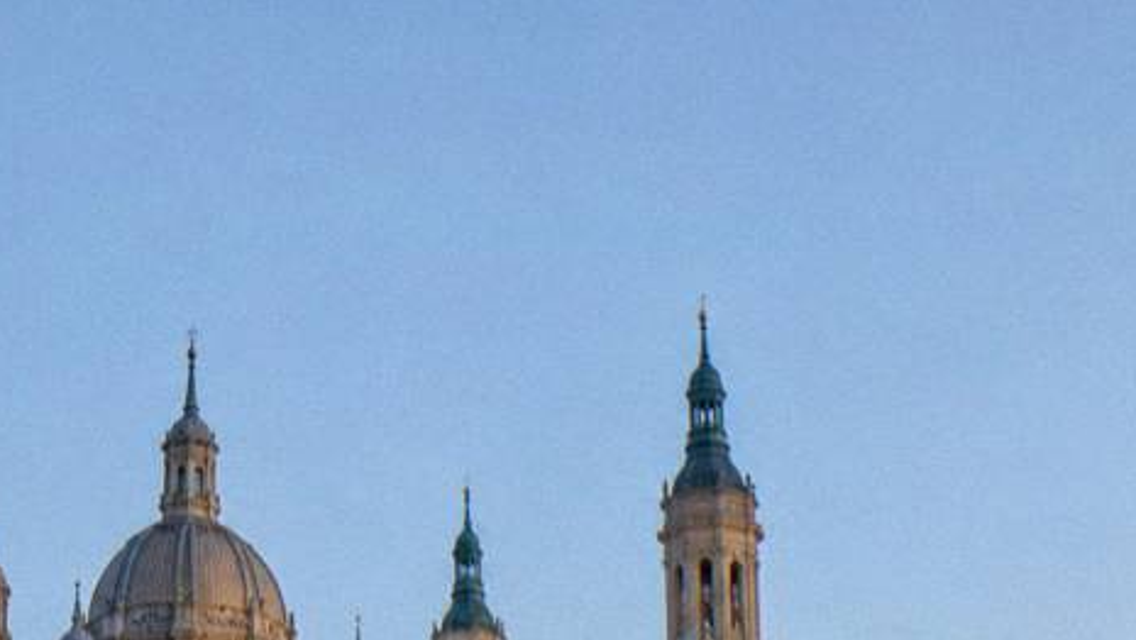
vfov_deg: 13.3
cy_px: 635
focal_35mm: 90
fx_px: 2712
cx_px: 491
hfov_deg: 23.6
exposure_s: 1/30
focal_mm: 40
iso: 800
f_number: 7.1
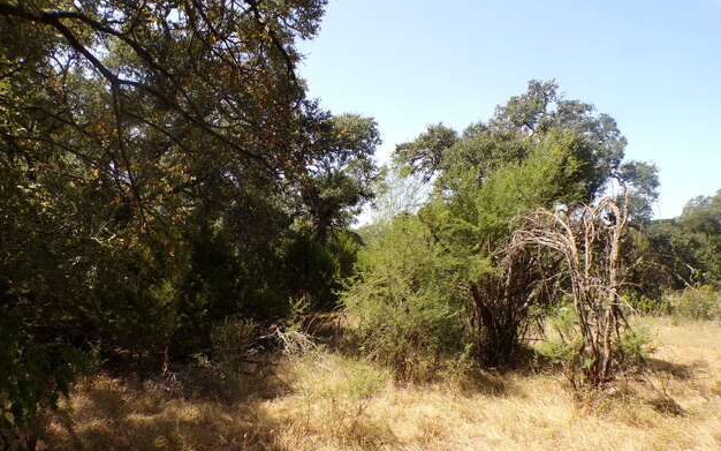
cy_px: 270
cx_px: 358
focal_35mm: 26
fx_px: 511
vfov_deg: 47.3
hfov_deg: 70.4
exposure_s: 1/280
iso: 100
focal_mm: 4.3
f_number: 4.4
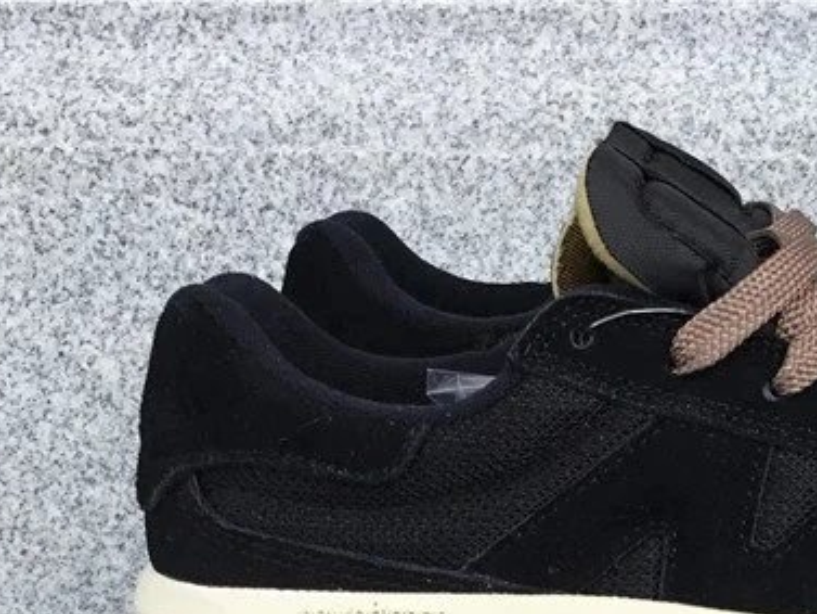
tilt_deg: -19.5
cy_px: 730
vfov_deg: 18.9
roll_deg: -0.1
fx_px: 1747
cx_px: 769
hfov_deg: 25.3
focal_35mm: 74
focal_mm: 3.3
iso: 25
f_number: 2.4
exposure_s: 1/381
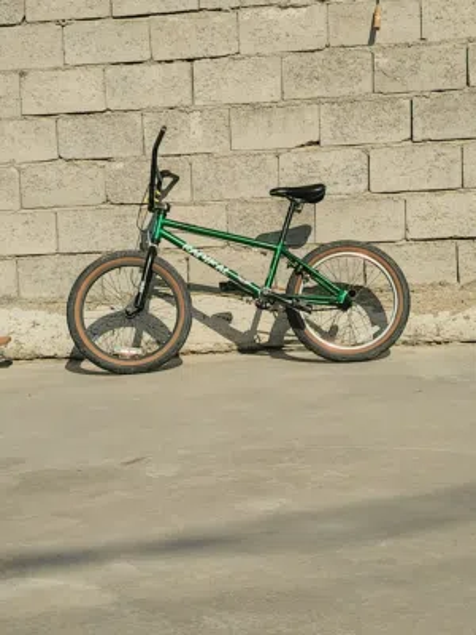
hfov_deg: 22.9
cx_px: 238
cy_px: 318
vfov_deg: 30.3
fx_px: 1173
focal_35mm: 64
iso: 50
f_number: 1.75
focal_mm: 5.25
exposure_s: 1/14461
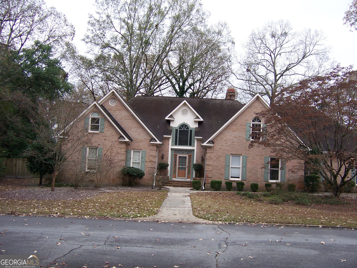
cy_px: 134
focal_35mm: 33
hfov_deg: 55.4
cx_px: 178
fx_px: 340
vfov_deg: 42.9
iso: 80
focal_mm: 5.5
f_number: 3.4
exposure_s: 1/125
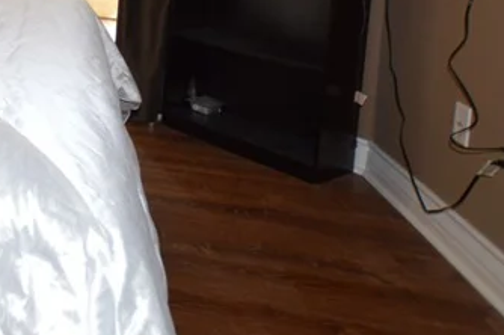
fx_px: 643
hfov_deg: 31.0
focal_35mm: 46
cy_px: -95
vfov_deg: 25.4
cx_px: -184
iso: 400
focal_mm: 10
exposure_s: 1/60
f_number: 3.5
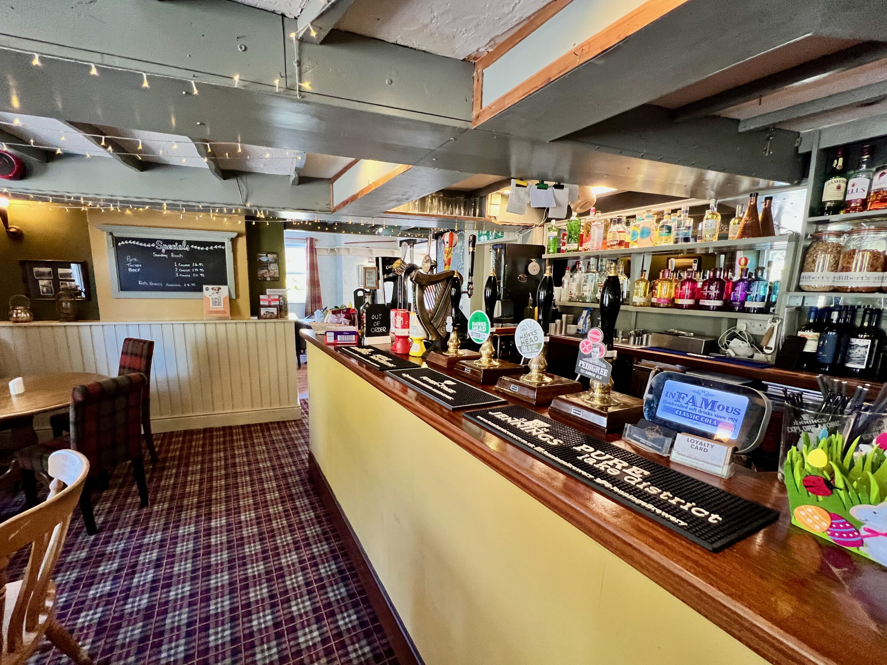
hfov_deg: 101.9
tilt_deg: -11.0
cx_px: 415
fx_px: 359
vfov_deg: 85.6
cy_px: 349
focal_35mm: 14
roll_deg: -0.8
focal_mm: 1.57
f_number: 1.8
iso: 400
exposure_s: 1/50
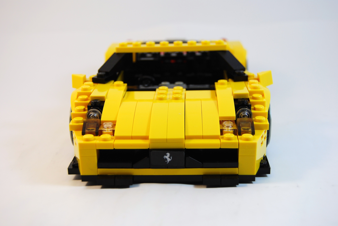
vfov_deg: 23.8
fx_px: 536
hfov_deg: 35.0
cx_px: 169
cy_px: 113
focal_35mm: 57
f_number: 5.6
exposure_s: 1/125
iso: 140
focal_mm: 38
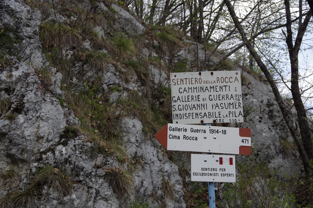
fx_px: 625
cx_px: 156
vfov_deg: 18.8
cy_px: 104
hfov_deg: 28.1
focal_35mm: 72
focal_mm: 48
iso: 400
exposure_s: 1/500
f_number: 7.1
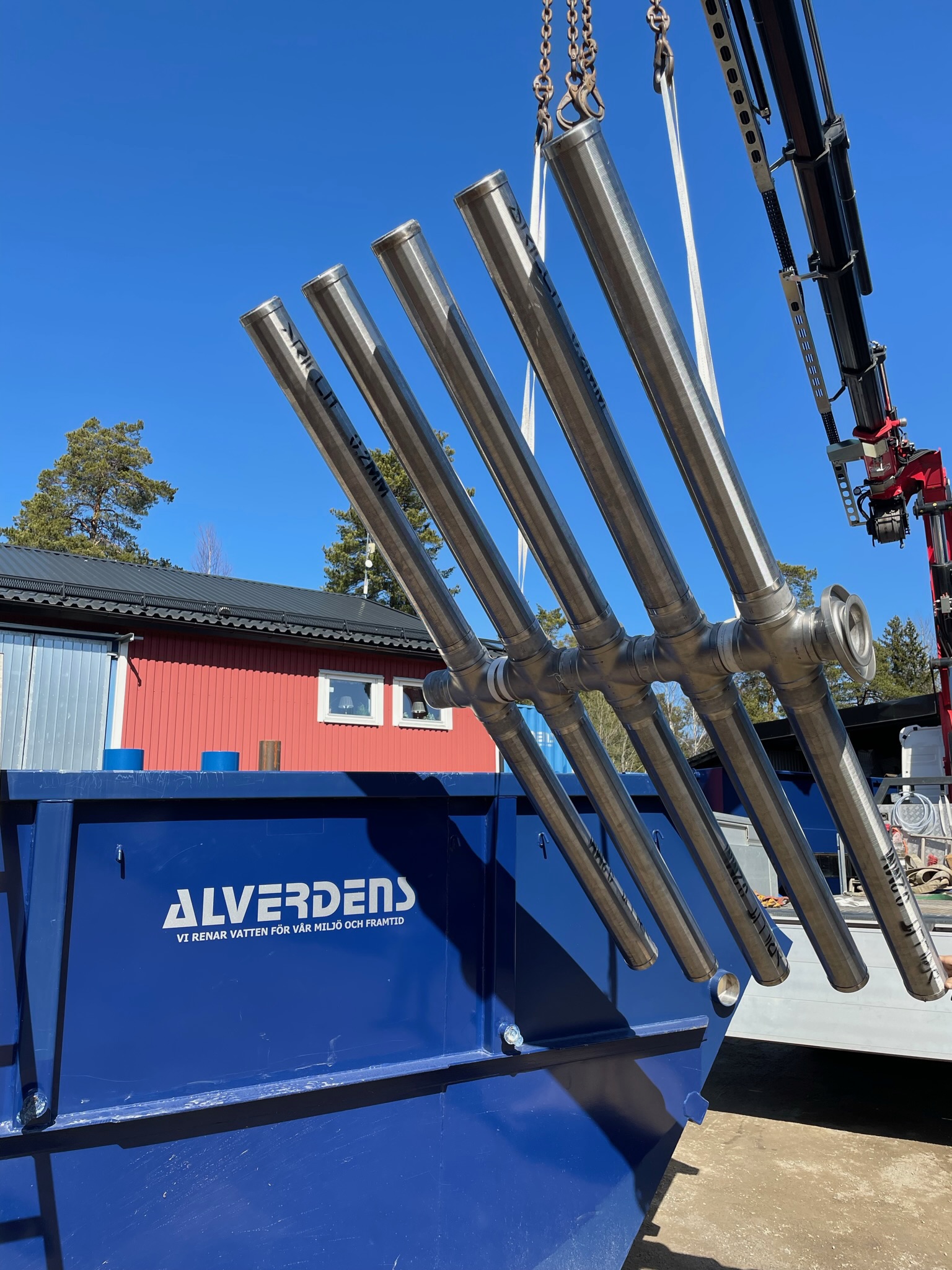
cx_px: 476
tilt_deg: +12.6
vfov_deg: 67.3
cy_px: 635
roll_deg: +0.5
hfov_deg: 53.1
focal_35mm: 26
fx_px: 953
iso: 32
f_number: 1.6
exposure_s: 1/1949
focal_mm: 4.2
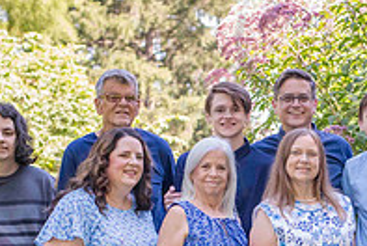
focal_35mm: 147
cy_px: 266
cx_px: 304
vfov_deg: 9.3
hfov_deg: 13.9
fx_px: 1501
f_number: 3.2
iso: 400
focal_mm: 50
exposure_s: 1/320
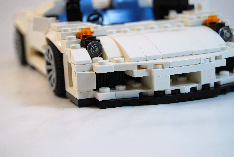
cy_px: 78
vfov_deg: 16.6
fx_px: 537
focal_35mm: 82
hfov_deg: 24.6
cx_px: 117
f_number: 5.6
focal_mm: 55
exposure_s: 1/125
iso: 110
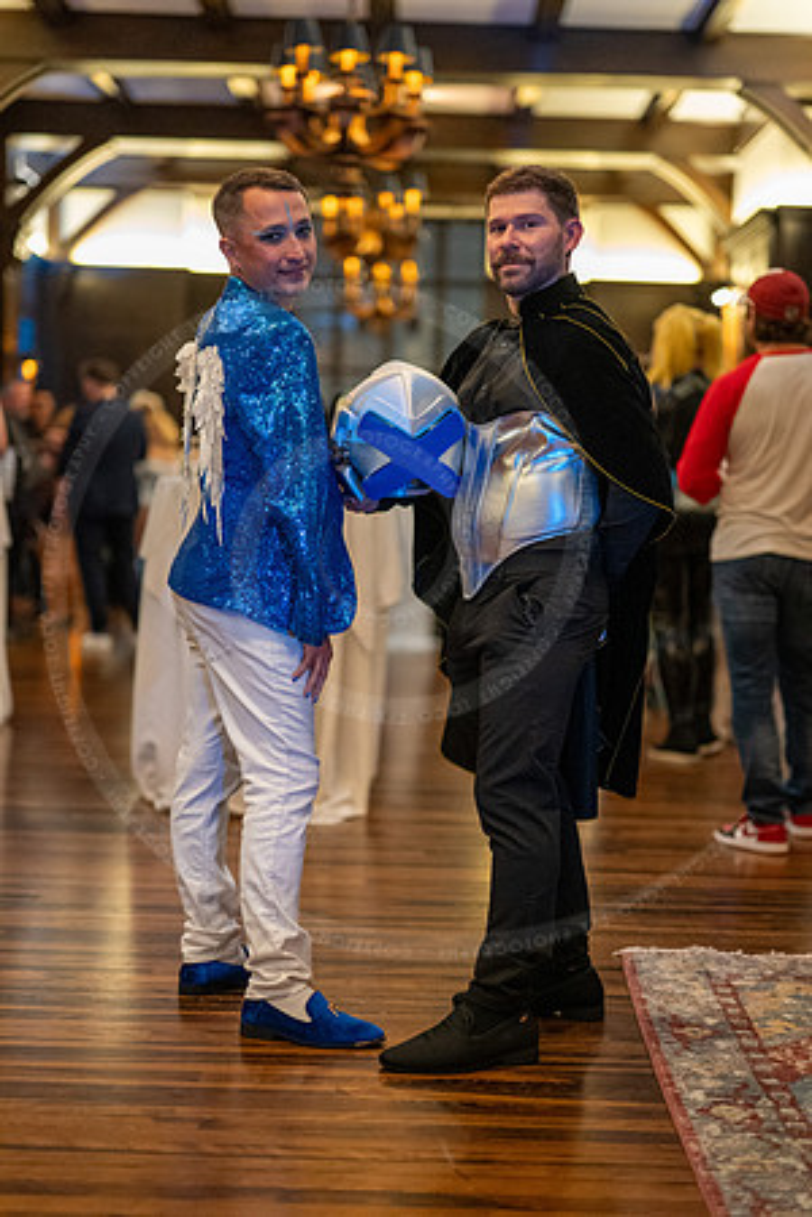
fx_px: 1692
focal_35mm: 50
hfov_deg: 27.0
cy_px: 608
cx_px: 406
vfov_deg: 39.6
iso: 6400
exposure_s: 1/125
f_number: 1.2
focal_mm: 50
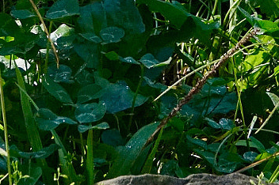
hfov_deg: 4.8
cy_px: -156
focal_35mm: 432
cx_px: 94
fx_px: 3345
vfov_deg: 3.2
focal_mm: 34.68
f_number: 3.5
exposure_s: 1/2000
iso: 640
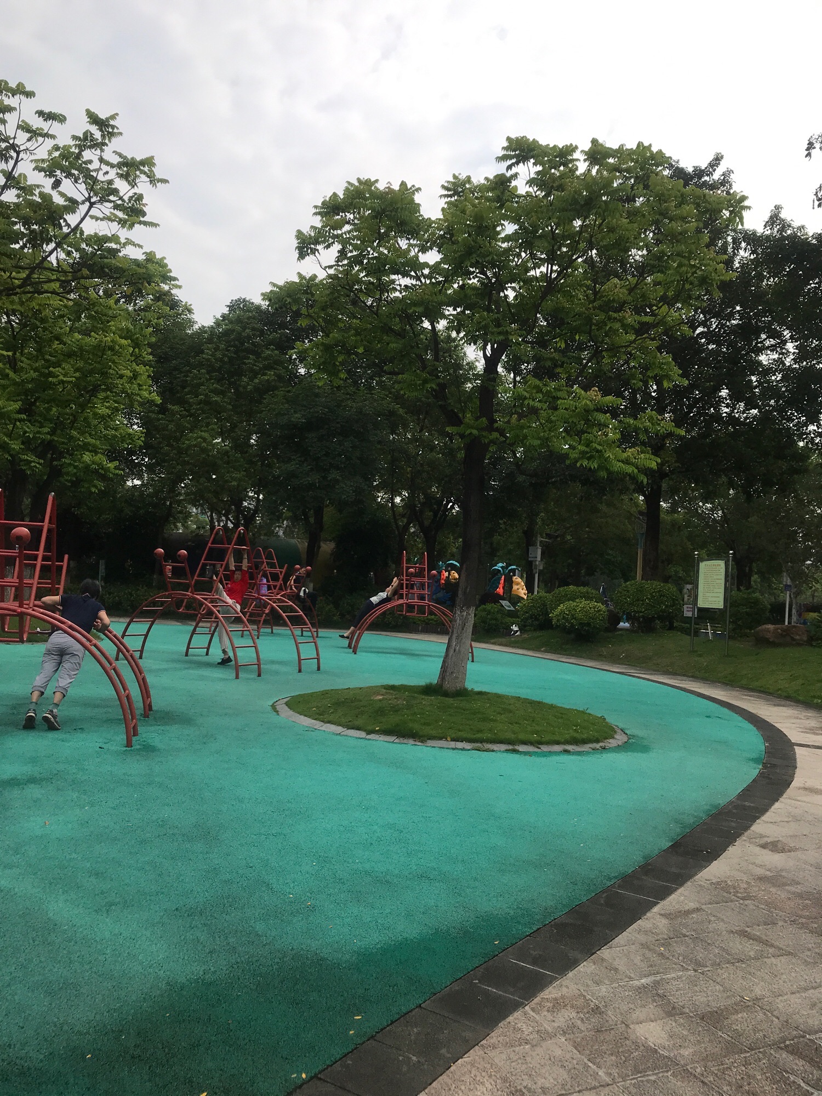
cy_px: 548
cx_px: 411
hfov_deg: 49.7
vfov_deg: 63.4
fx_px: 887
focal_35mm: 28
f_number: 1.8
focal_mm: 3.99
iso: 20
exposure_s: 1/2519
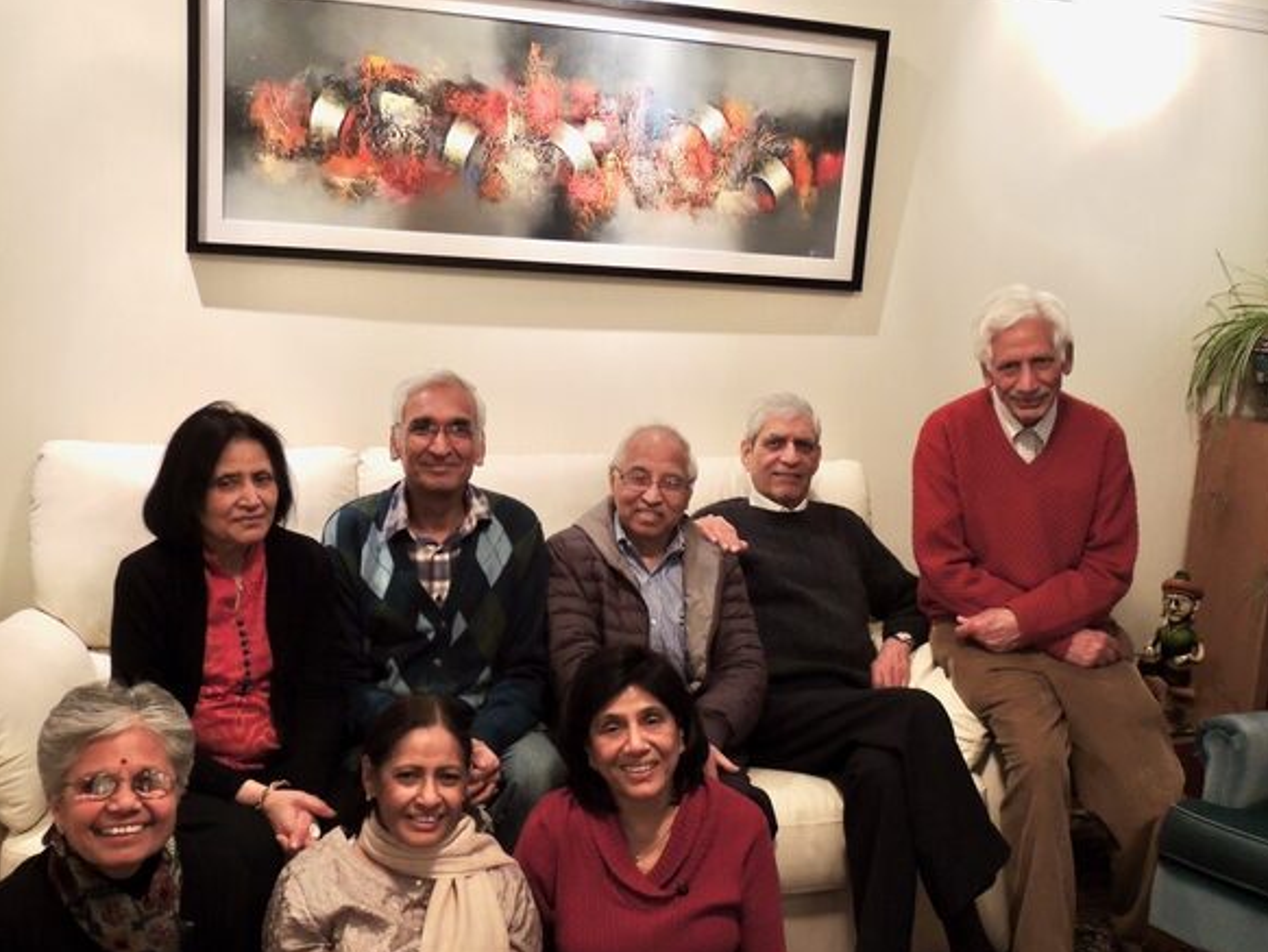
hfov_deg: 53.9
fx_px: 1246
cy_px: 477
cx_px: 645
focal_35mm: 34
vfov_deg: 41.8
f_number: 3.2
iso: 500
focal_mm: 5.8
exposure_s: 1/13
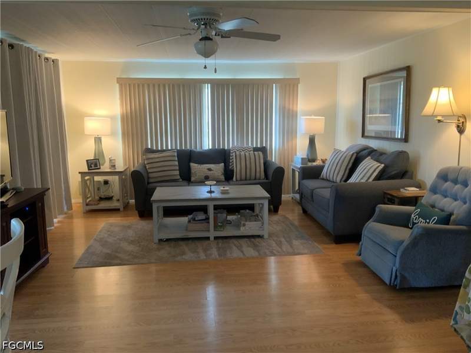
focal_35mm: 29
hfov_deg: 61.7
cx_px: 236
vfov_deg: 48.2
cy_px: 176
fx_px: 395
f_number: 1.8
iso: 160
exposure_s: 1/60
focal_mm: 3
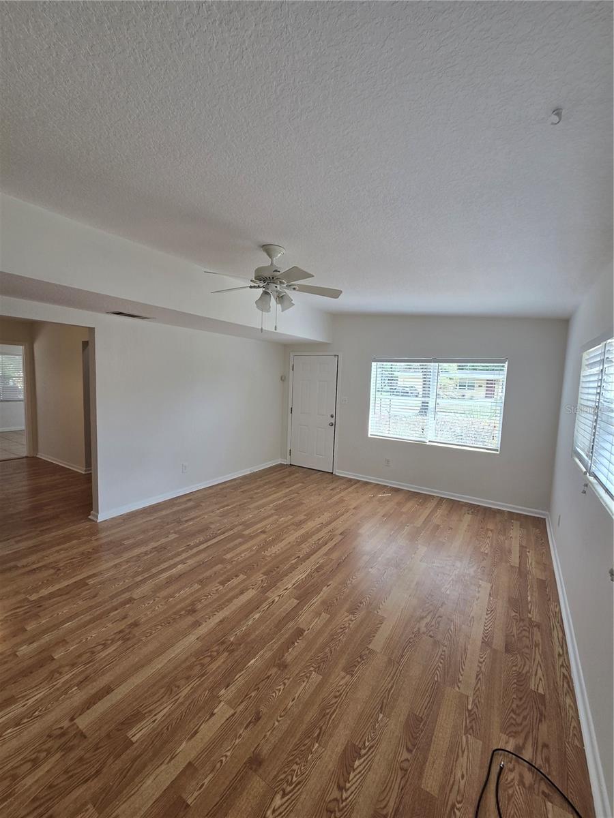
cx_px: 307
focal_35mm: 13
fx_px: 307
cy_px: 409
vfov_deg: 106.2
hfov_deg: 89.9
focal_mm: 2.2
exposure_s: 1/140
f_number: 2.2
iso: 50
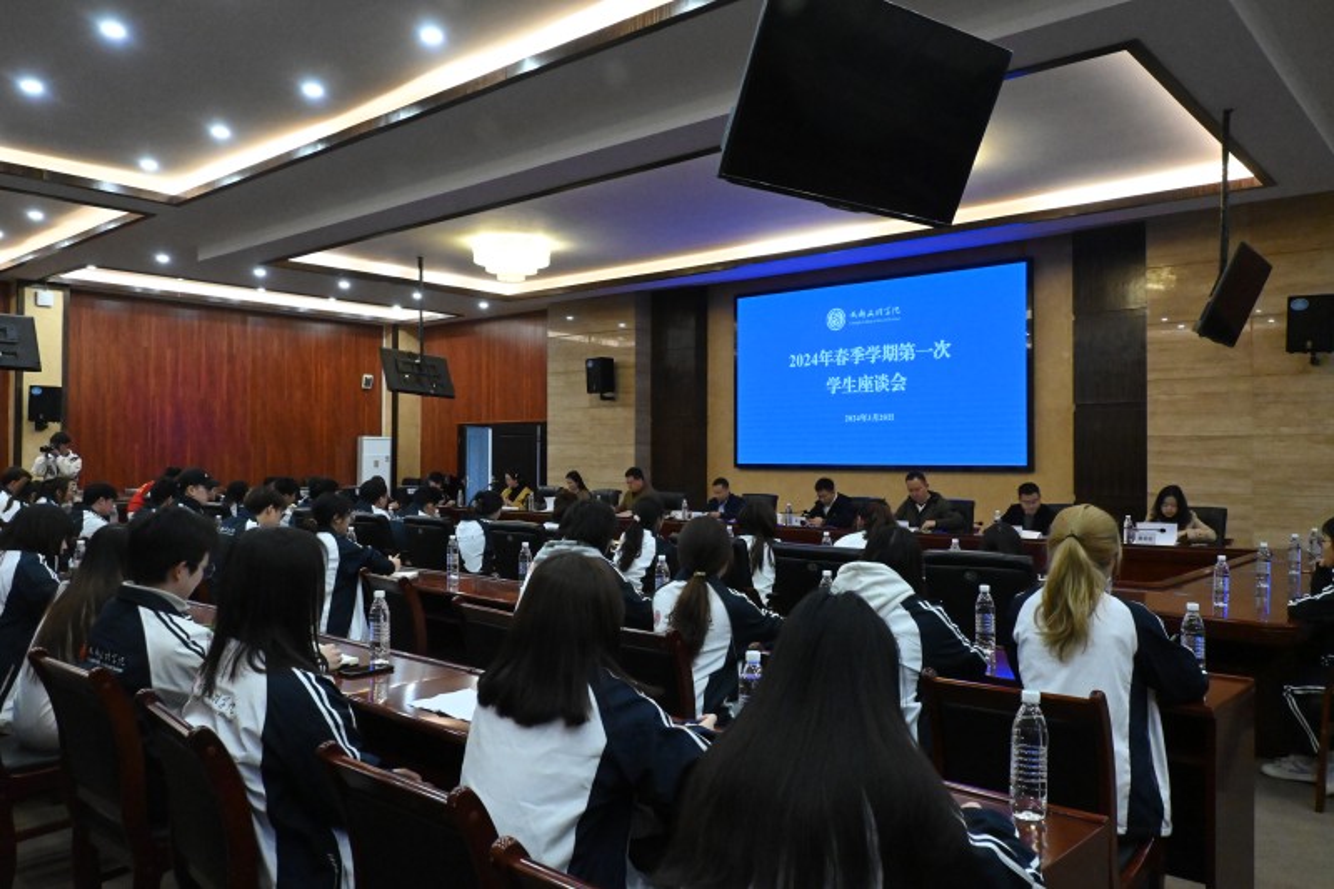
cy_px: 444
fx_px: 1028
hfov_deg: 66.0
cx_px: 667
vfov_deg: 46.8
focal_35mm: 28
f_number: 7.1
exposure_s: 1/160
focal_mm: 18.5
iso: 8000
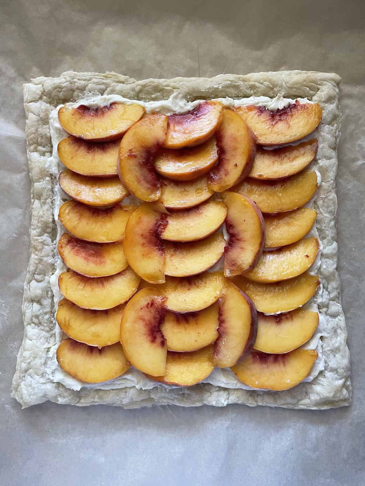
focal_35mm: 26
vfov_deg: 67.3
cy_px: 243
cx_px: 182
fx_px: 366
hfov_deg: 53.1
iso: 160
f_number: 1.6
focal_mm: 4.2
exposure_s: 1/60
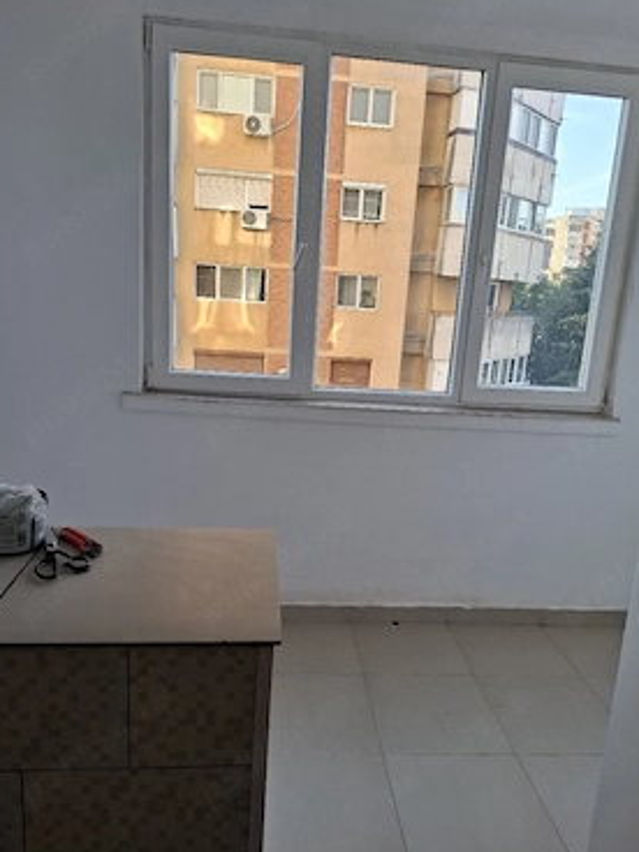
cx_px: 322
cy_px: 414
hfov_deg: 54.9
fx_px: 615
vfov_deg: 69.4
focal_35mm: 25
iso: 50
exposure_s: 1/256
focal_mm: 5.54
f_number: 1.8
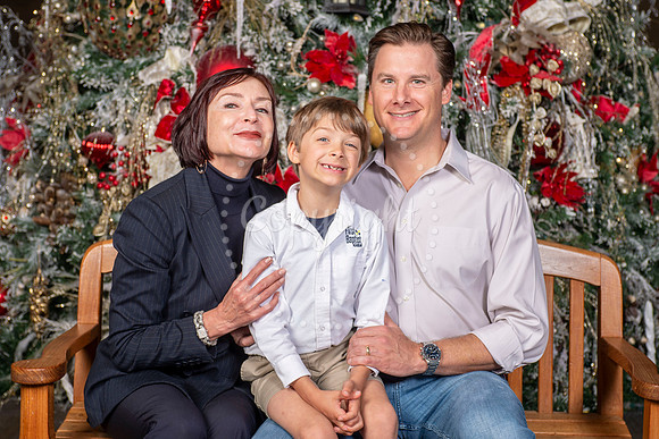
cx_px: 334
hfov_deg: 29.8
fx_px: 1237
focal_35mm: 68
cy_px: 217
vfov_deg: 20.2
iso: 160
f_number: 7.1
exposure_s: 1/125
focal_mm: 60
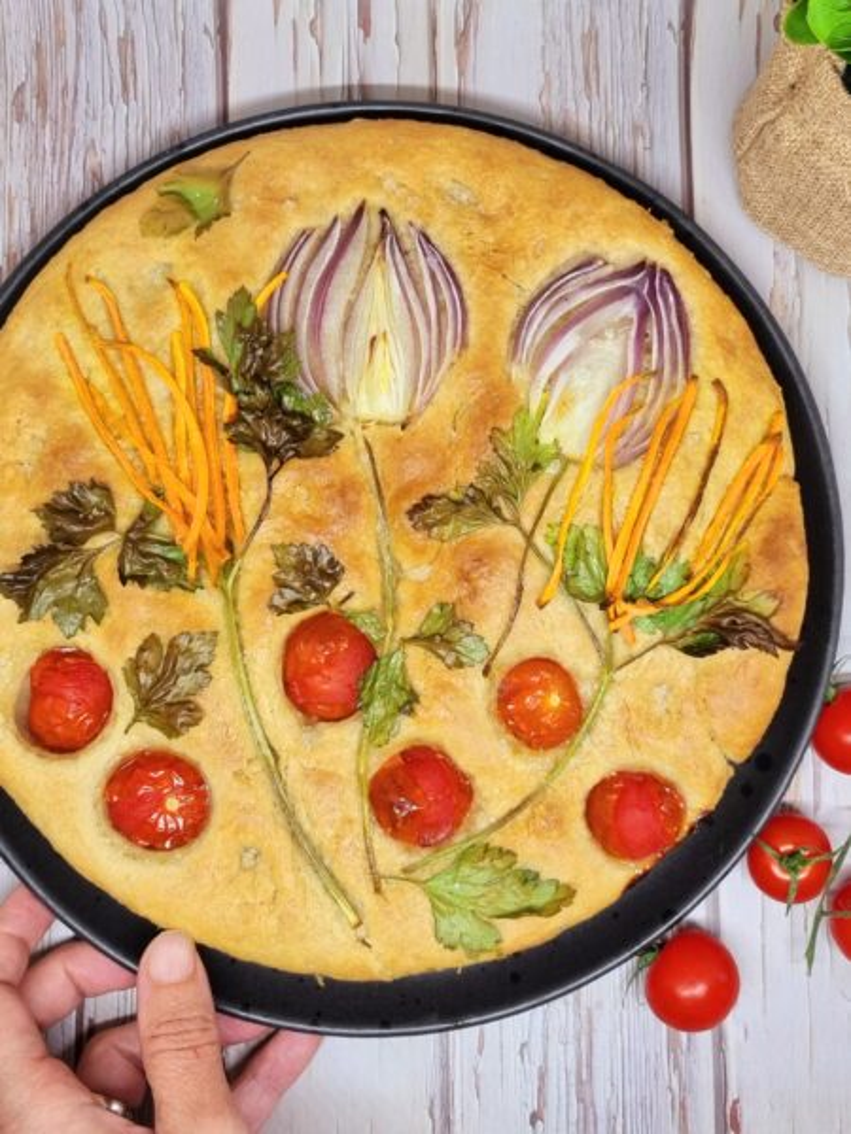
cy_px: 567
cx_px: 426
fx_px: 852
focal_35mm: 26
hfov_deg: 53.1
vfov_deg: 67.3
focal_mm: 5.4
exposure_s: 1/100
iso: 100
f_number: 1.8
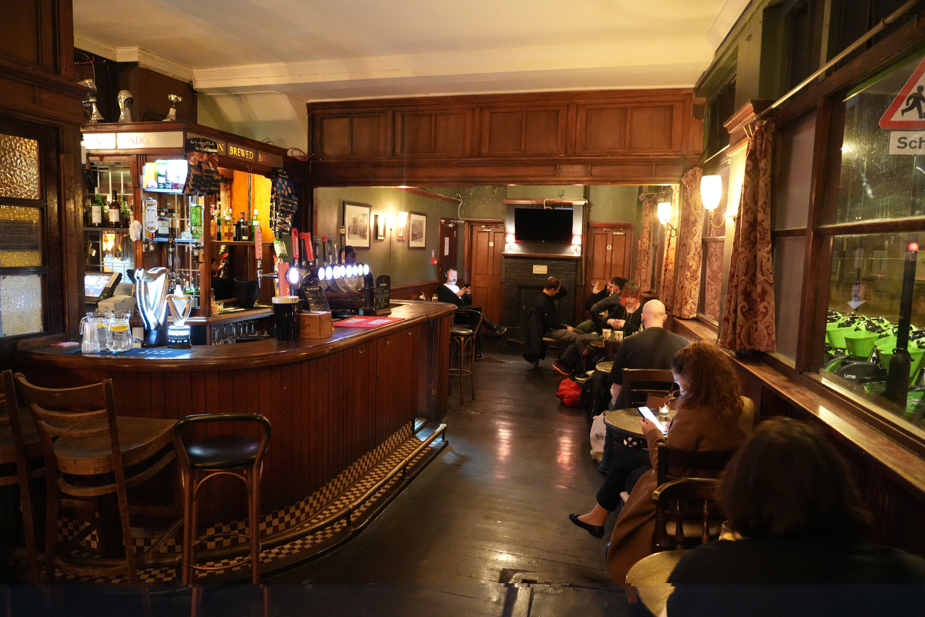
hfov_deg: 73.7
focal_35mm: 24
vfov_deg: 53.1
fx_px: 617
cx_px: 462
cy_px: 308
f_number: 4
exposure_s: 1/25
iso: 12800
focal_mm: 24
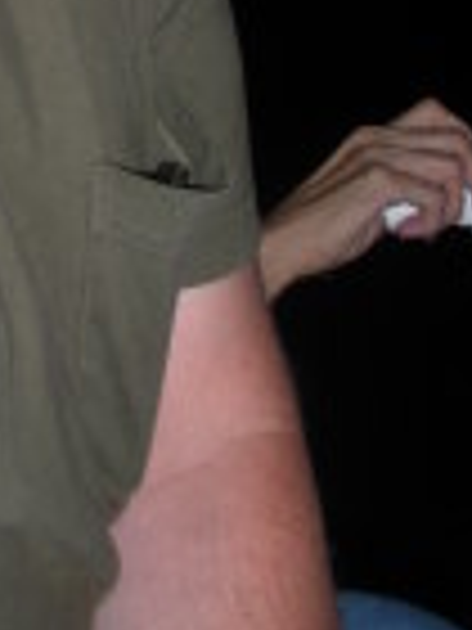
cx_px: -117
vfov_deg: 15.8
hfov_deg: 12.3
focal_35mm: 117
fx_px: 2127
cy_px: -234
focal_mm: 6.3
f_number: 3.5
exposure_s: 1/60
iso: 64
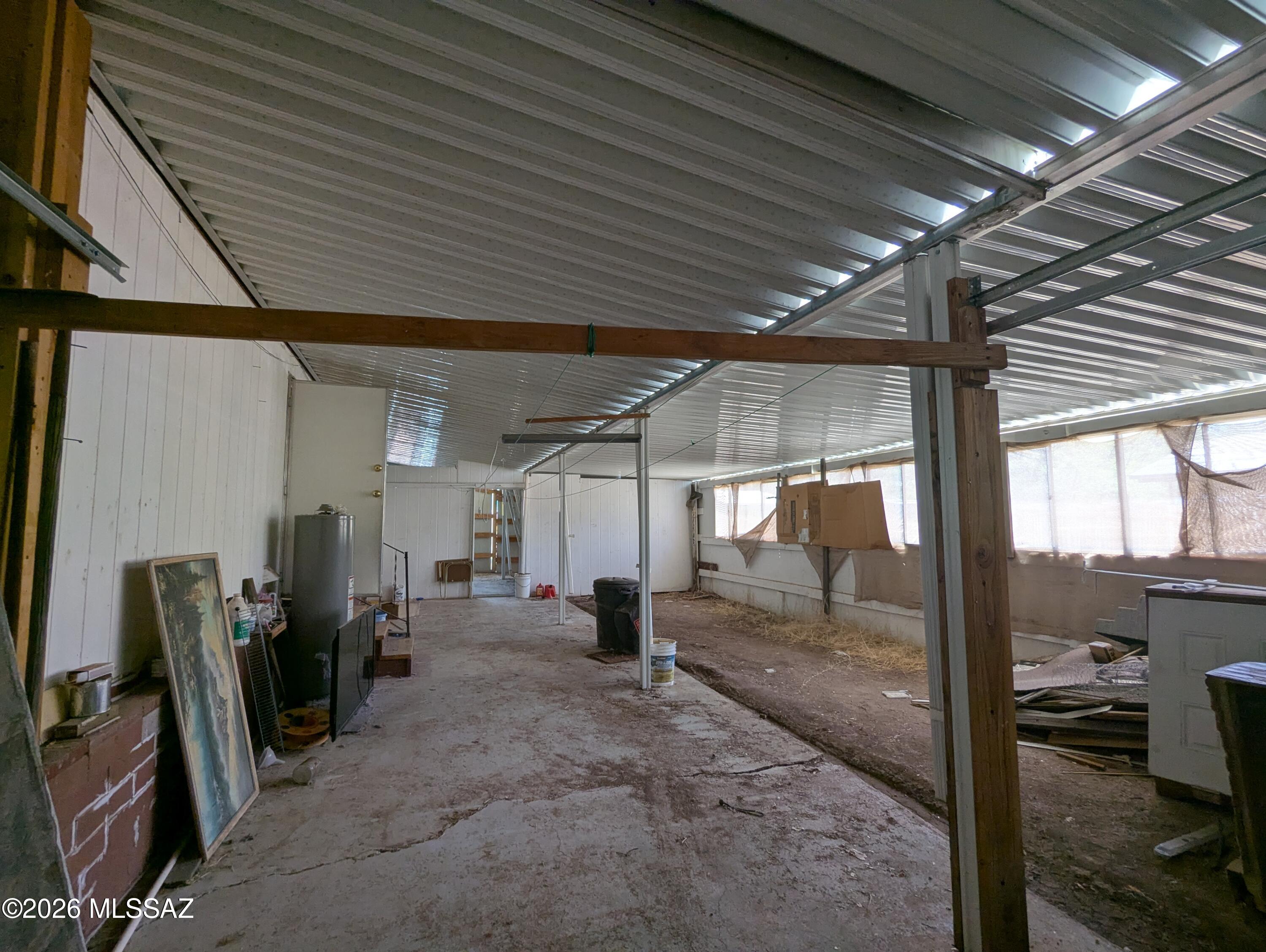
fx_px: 586
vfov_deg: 78.2
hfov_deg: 94.4
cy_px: 476
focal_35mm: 16
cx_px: 633
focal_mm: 2.35
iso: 68
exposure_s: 1/47.1
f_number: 2.2
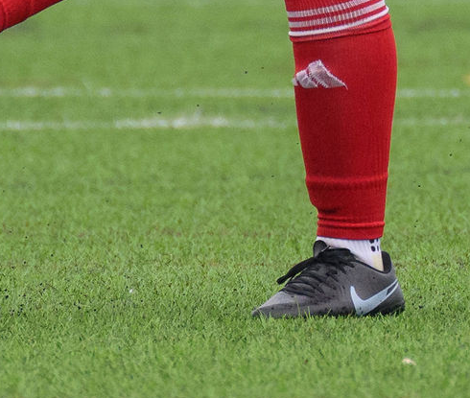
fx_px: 50147
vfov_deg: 0.5
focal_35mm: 3523
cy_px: -167
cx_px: 623
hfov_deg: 0.5
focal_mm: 400
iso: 900
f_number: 5.6
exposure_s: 1/1250
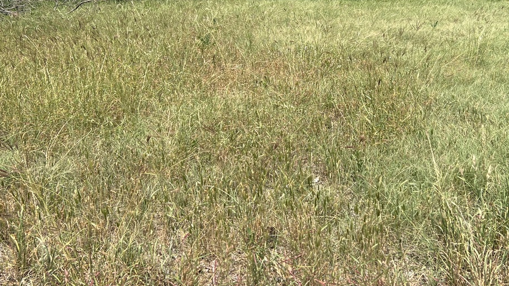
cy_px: 56
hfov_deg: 45.3
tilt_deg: -6.6
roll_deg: -0.7
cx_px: 294
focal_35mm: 45
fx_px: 607
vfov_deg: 26.1
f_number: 1.5
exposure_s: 1/3077
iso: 50
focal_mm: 5.7
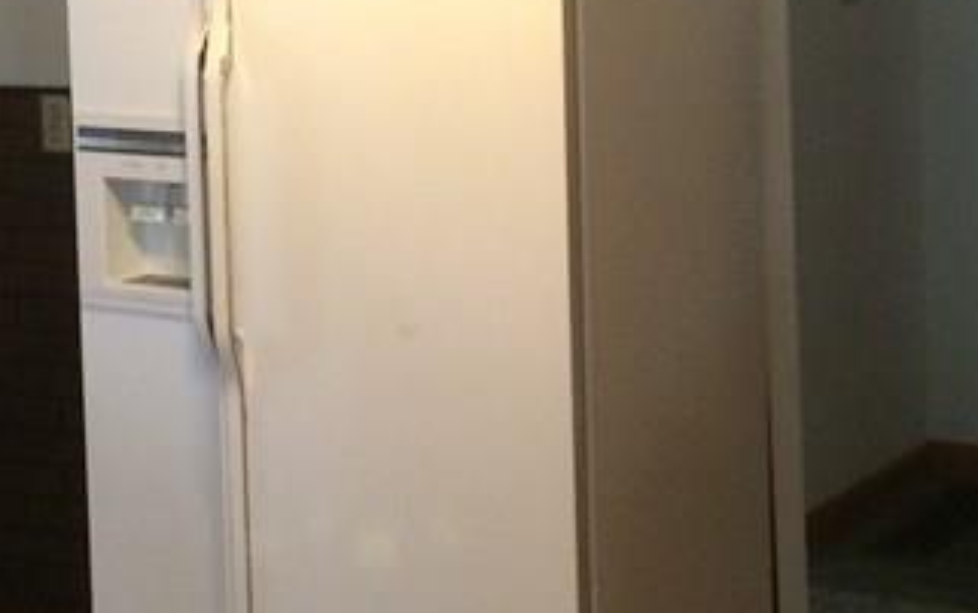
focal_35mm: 98
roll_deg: +2.1
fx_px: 2613
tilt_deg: -5.7
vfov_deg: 13.2
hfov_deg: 21.1
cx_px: 268
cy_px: 55
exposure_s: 1/17
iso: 320
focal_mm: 4.15
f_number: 2.2
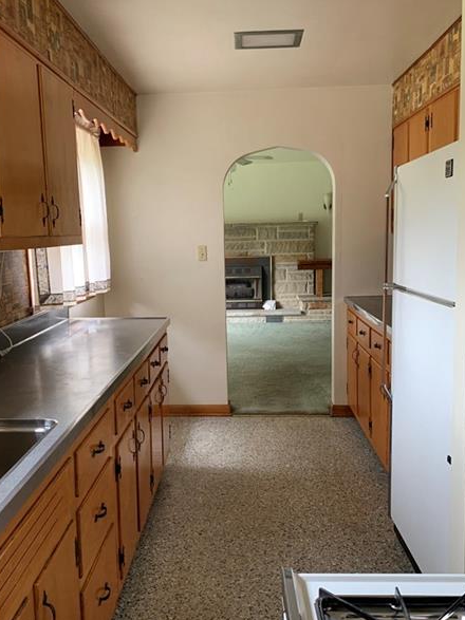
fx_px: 609
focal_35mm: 34
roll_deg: +1.3
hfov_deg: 41.7
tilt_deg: -6.8
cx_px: 208
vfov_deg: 54.0
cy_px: 320
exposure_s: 1/60
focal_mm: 4.25
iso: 160
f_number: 1.8
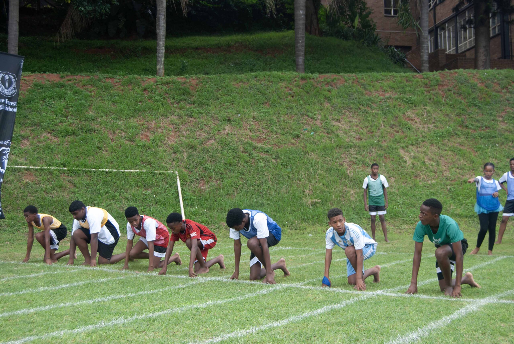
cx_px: 257
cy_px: 172
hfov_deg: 43.6
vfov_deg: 29.9
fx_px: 643
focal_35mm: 45
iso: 180
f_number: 5.6
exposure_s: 1/125
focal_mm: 30
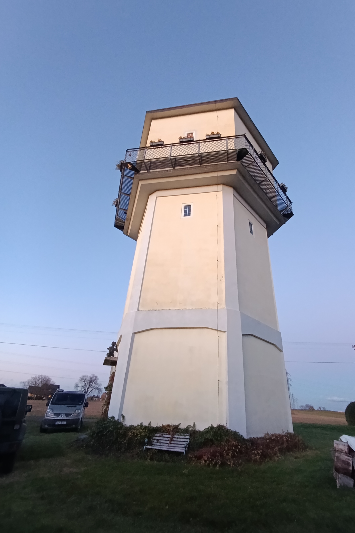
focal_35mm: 17
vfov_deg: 93.3
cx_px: 196
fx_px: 251
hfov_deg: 70.2
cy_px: 266
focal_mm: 1.65
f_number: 2.2
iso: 640
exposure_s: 1/33.3
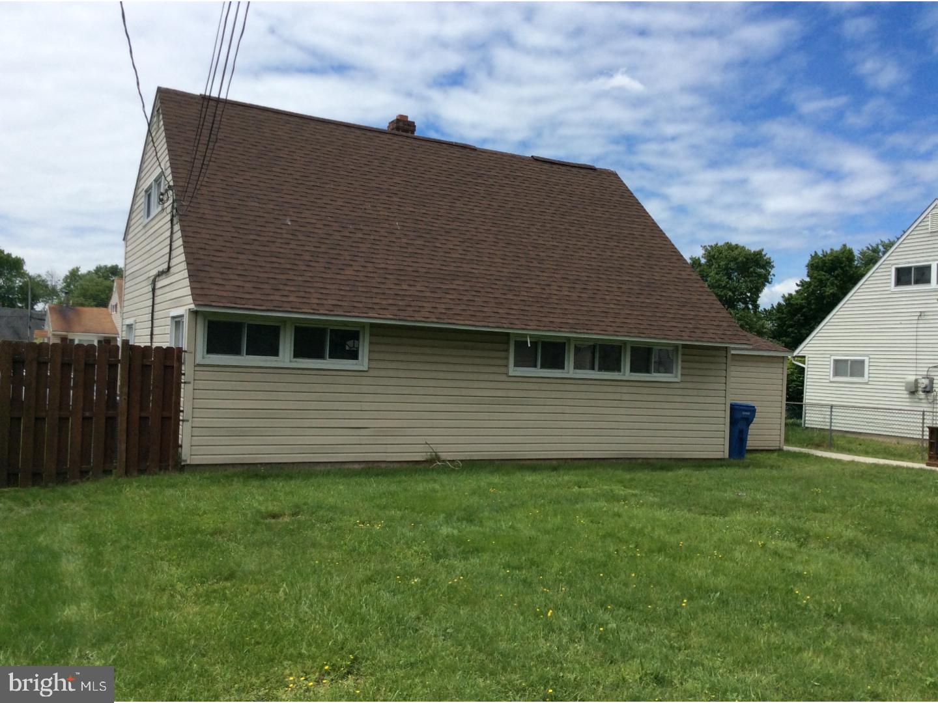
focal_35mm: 32
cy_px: 352
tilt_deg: +1.6
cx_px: 469
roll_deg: -3.3
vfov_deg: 44.2
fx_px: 867
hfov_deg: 56.8
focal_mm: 3.3
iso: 32
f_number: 2.4
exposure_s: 1/2119
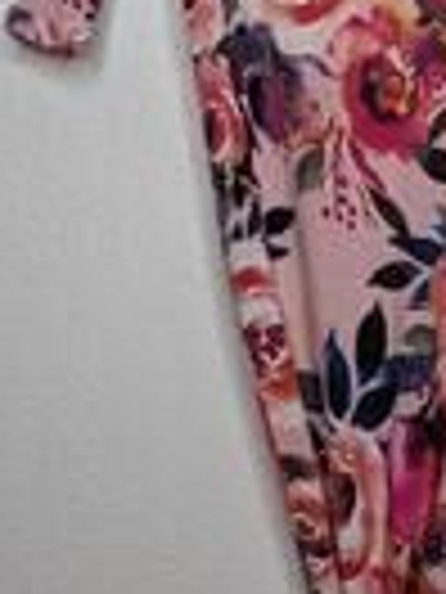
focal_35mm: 69
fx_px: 1185
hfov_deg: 21.1
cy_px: 320
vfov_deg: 28.2
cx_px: 351
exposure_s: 1/120
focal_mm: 4.53
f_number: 1.7
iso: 43
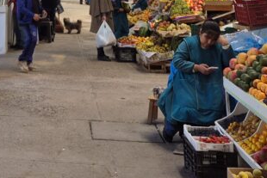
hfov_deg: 24.8
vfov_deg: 15.2
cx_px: 22
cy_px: -132
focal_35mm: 79
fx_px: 586
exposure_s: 1/180
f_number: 1.8
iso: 32
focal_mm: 5.4
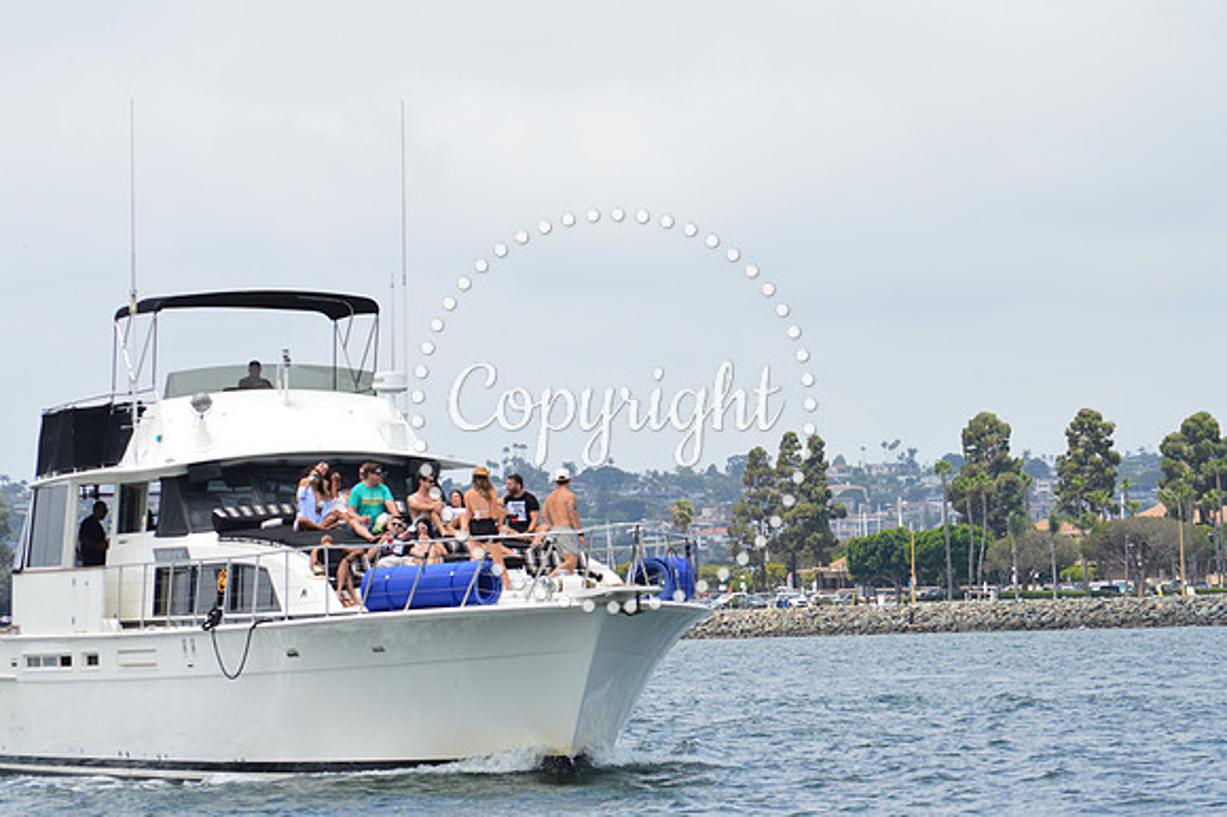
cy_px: 408
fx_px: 6387
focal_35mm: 188
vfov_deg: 7.3
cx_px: 614
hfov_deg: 11.0
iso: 320
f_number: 11
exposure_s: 1/500
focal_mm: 125
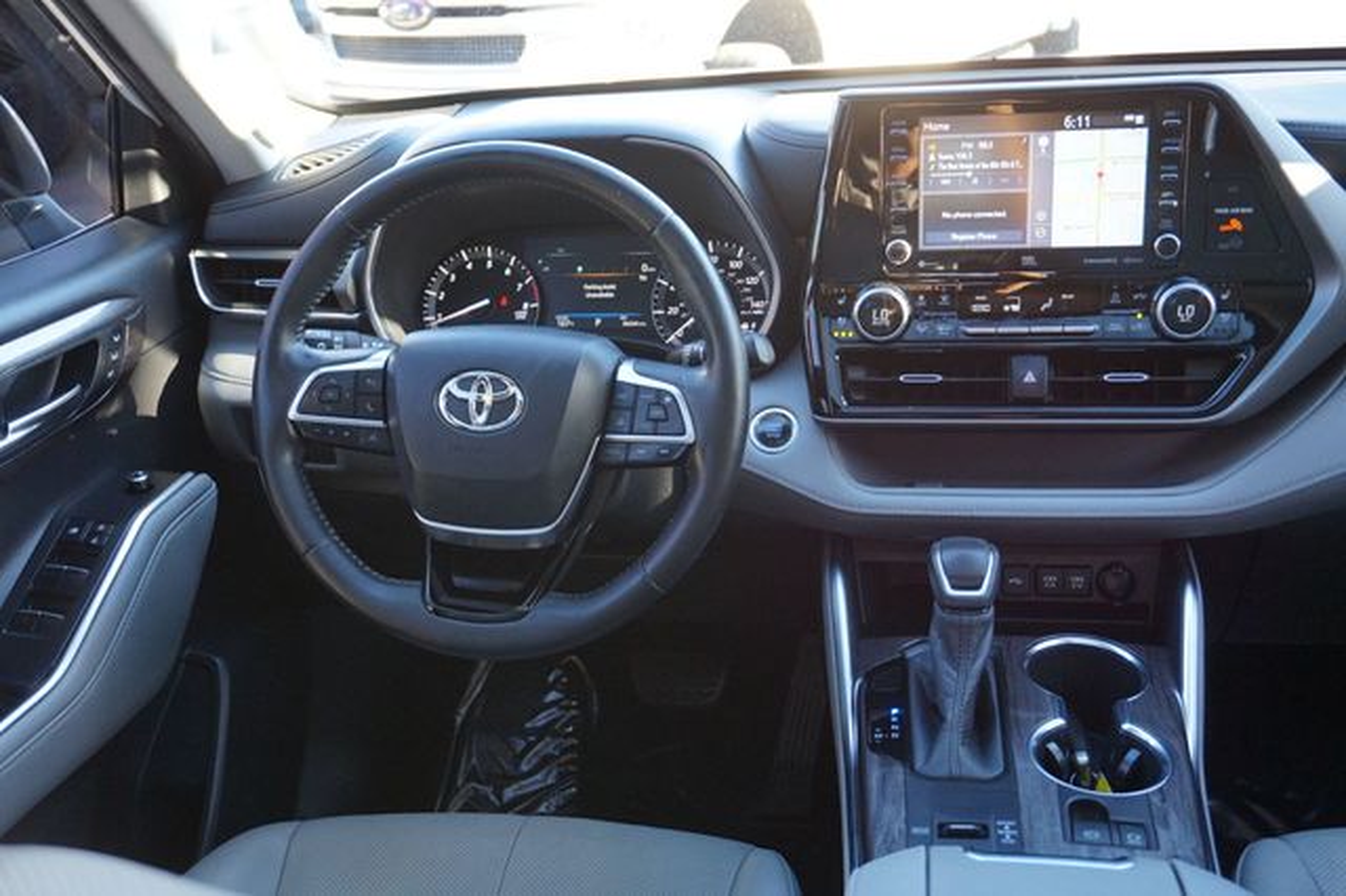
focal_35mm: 38
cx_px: 673
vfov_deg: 35.5
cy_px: 448
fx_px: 1401
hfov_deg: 51.3
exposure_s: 1/60
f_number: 4.5
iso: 640
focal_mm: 25
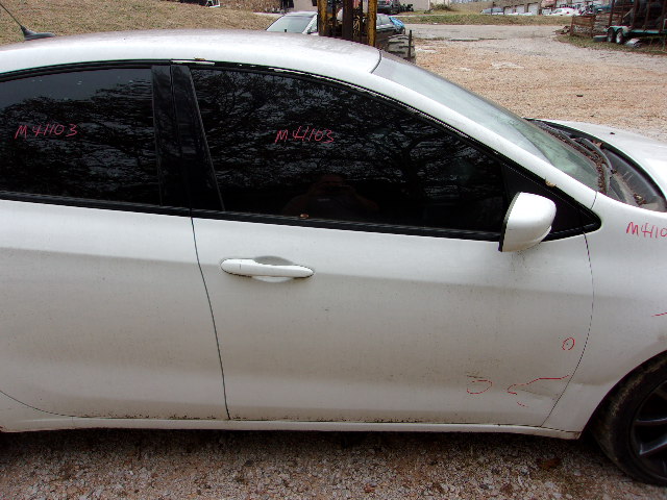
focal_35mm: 27
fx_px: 520
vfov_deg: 51.4
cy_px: 250
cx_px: 334
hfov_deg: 65.3
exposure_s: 1/400
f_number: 3
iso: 80
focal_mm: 4.9
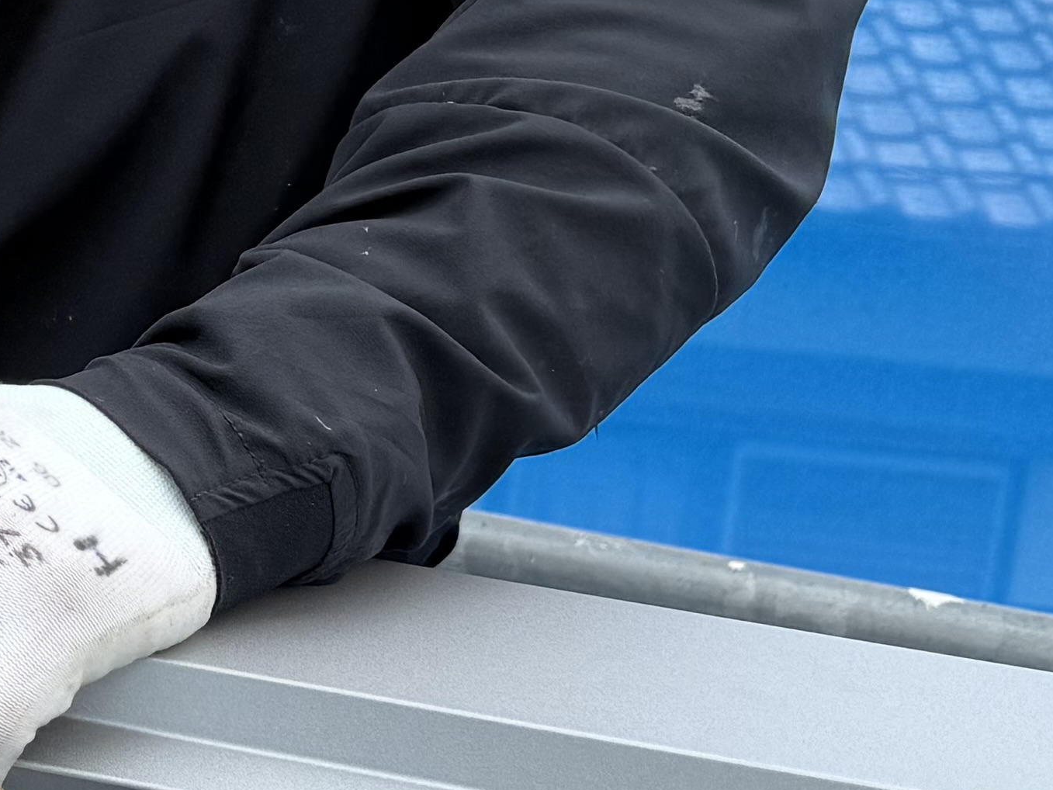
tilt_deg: -10.0
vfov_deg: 14.5
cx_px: -463
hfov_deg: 17.7
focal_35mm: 101
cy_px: 116
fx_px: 3073
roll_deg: -4.9
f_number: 1.78
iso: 80
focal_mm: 6.76
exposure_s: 1/1727
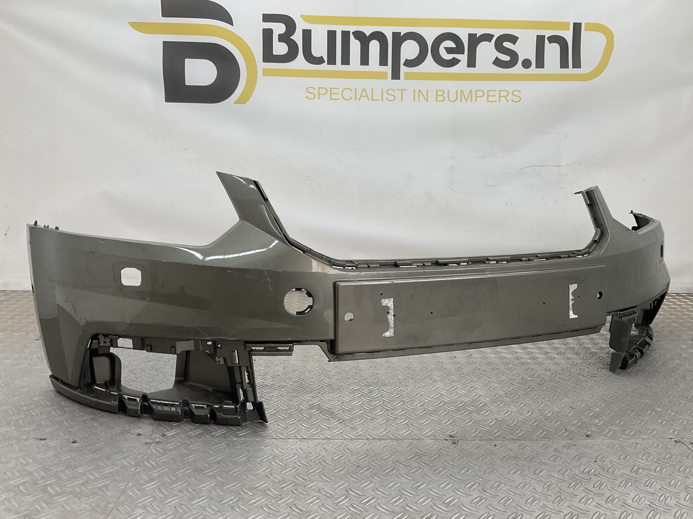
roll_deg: -2.4
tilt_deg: -9.5
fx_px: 601
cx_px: 358
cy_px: 252
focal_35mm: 30
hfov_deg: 60.0
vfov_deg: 46.8
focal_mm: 3
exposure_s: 1/120
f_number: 1.8
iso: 20
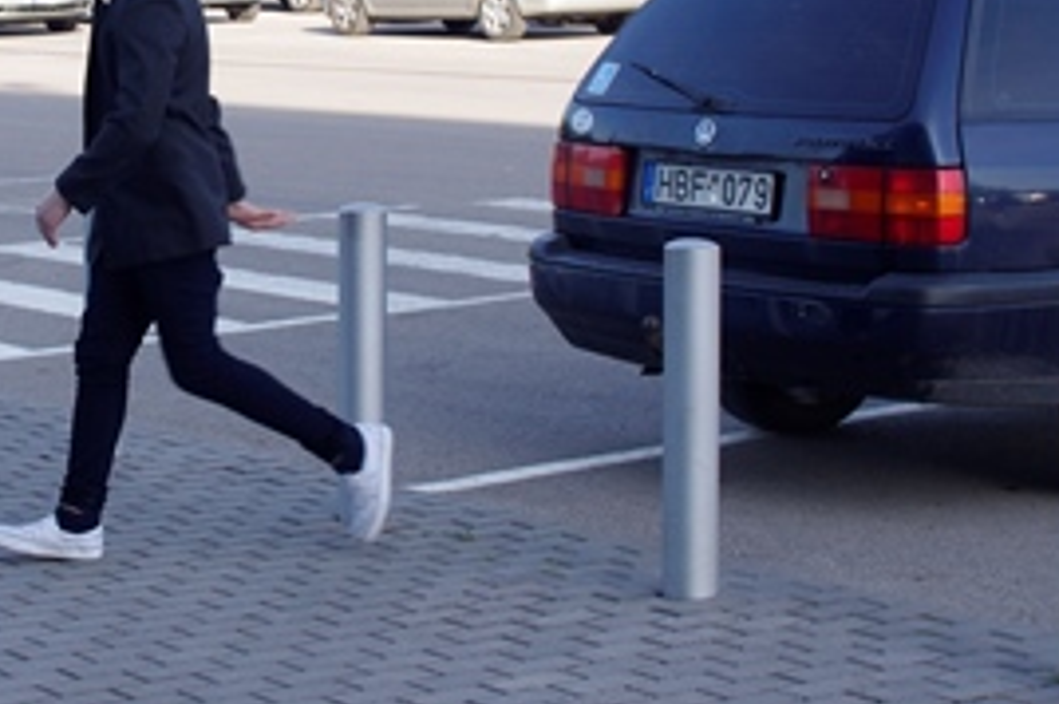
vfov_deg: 12.5
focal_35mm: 108
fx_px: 3173
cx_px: 89
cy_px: 49
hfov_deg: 18.6
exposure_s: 1/250
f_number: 5.6
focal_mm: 30
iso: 200
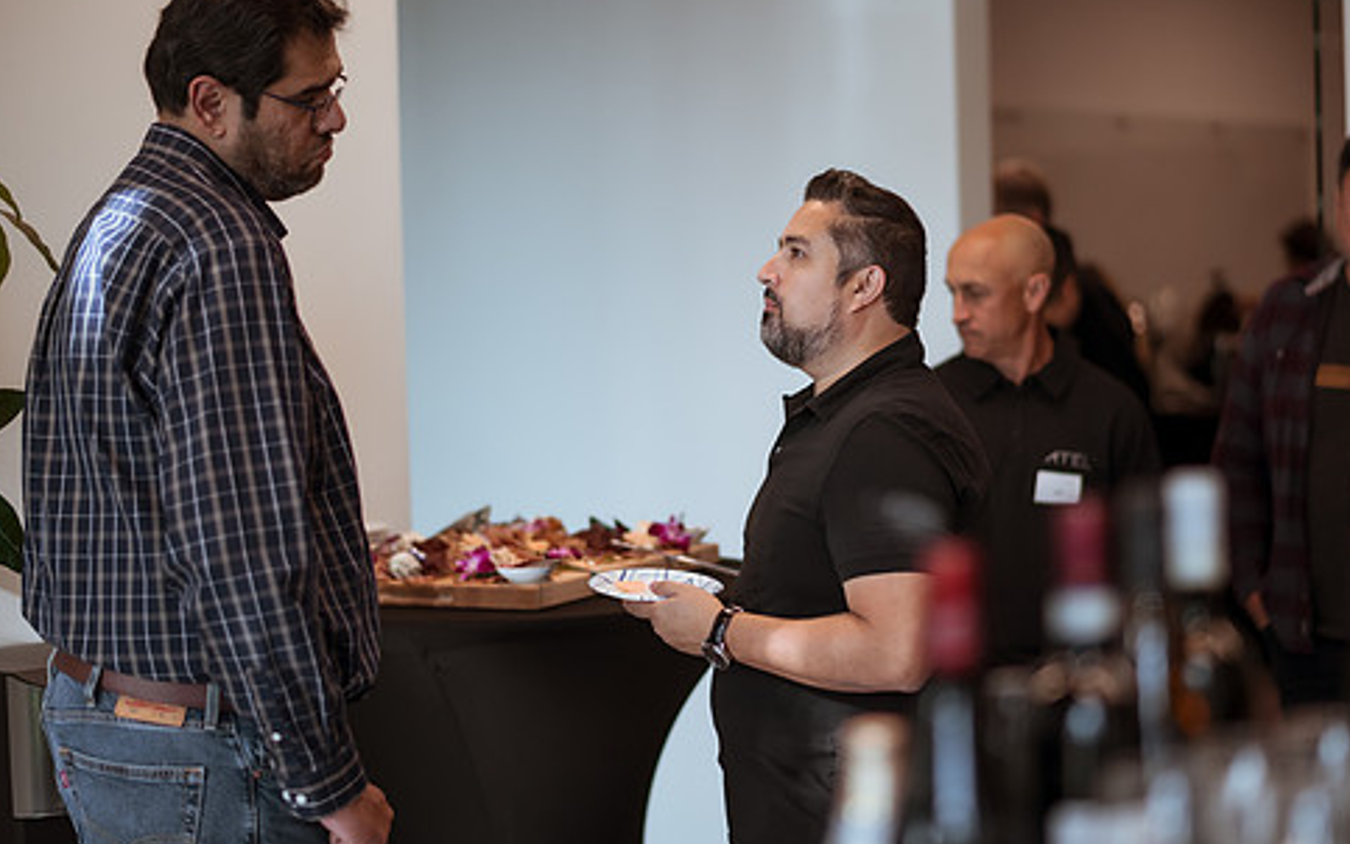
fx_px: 2613
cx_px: 746
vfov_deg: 18.4
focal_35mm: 71
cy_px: 412
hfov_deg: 29.0
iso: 800
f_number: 1.4
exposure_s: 1/2000
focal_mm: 58
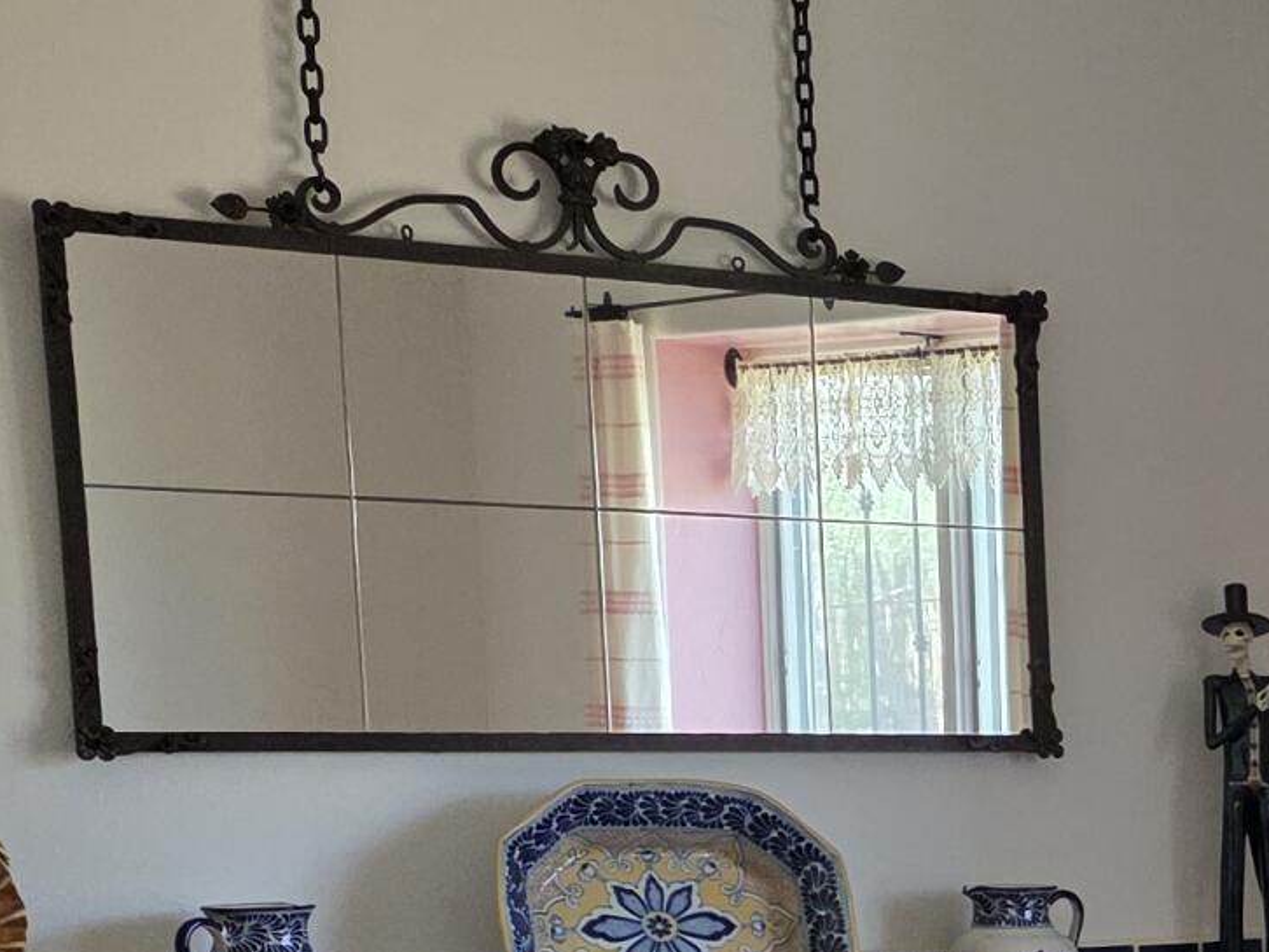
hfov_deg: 18.3
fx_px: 3484
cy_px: 1183
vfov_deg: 15.0
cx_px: 1919
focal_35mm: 95
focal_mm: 6.3
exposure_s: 1/120
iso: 200
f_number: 1.7
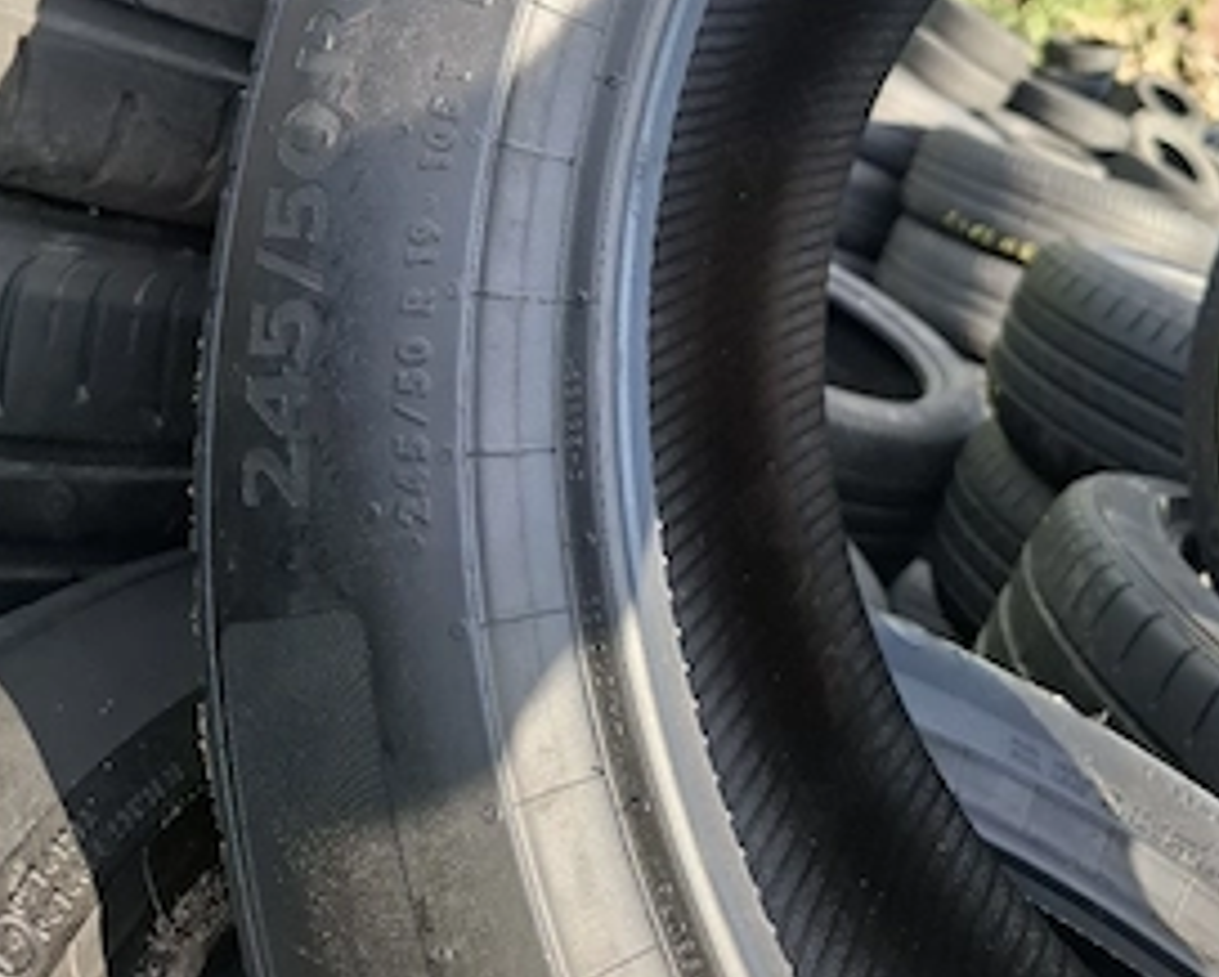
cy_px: 121
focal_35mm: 33
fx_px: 1191
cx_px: 614
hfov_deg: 54.2
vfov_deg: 41.5
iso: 50
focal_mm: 5.54
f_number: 1.8
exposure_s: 1/385
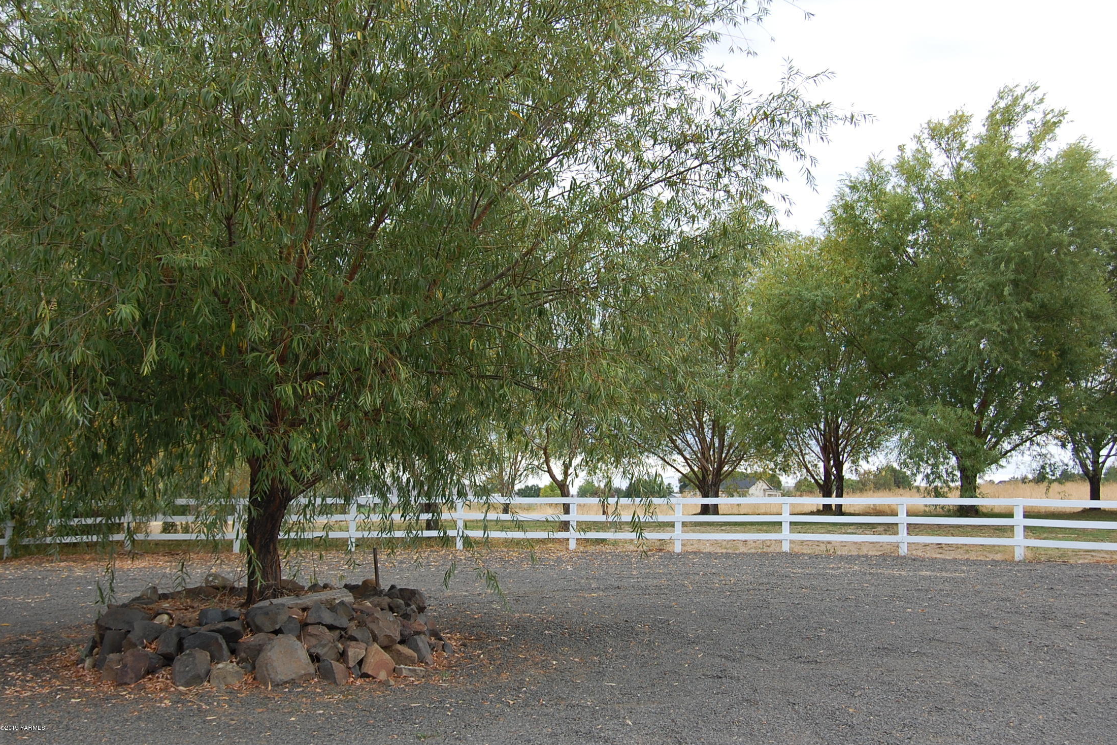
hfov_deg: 45.4
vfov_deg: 31.2
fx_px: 1334
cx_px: 570
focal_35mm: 43
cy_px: 372
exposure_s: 1/160
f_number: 6.3
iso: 200
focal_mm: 28
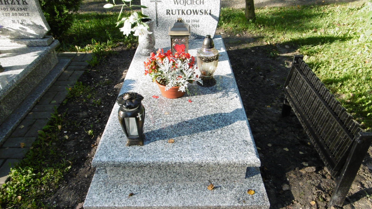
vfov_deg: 42.9
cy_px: 100
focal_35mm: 27
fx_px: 266
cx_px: 187
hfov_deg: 69.9
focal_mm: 4.3
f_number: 3.1
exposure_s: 1/200
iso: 100
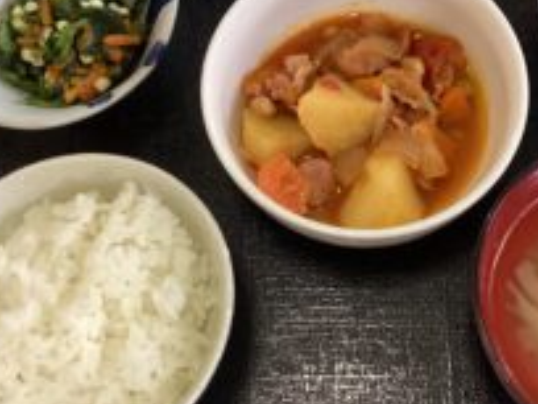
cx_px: 371
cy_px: 141
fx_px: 886
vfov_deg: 25.5
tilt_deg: -66.9
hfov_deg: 33.4
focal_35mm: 57
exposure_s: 1/40
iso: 250
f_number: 2.4
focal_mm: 3.3
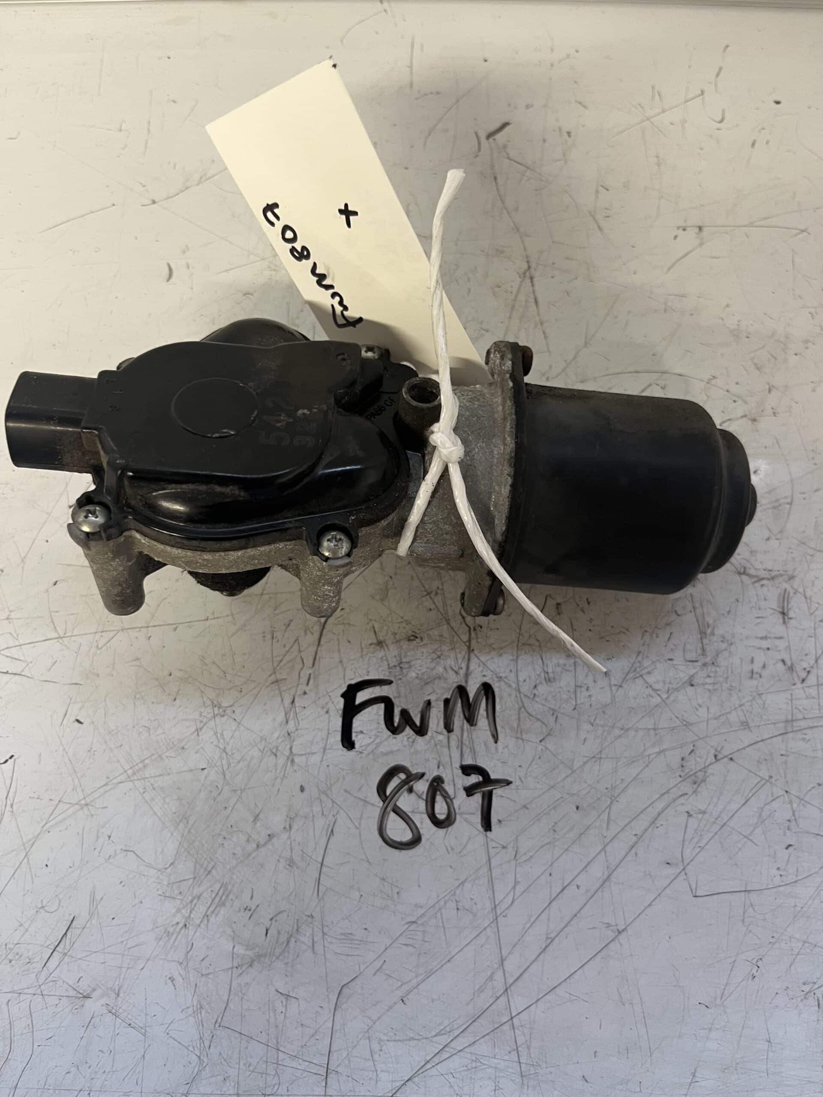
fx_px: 824
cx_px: 412
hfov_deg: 53.1
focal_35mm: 26
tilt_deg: -76.3
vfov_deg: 67.3
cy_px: 548
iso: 125
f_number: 1.6
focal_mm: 5.1
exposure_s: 1/50
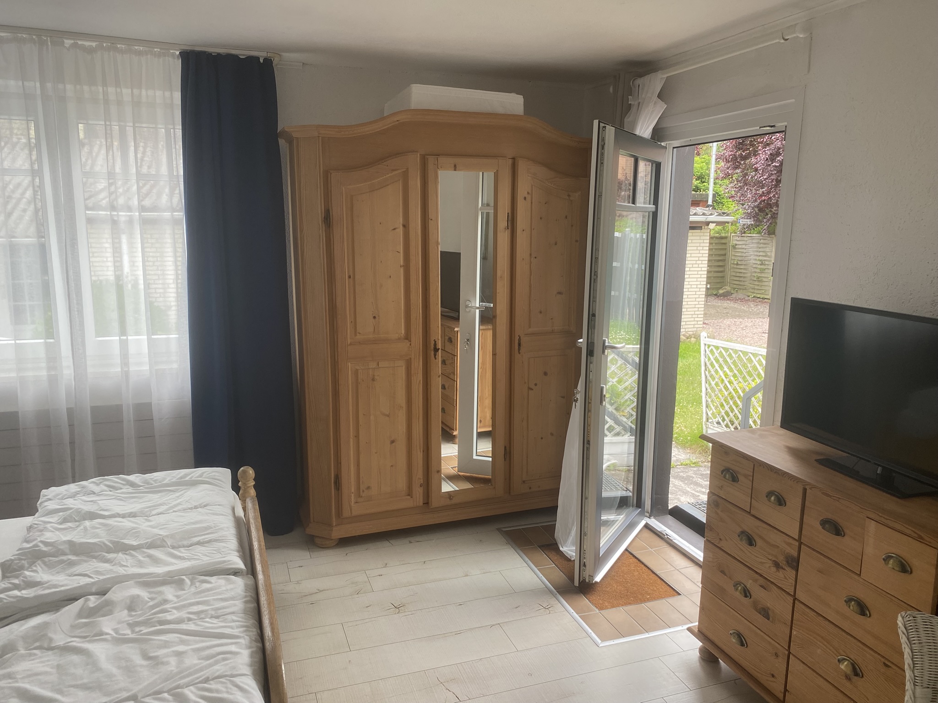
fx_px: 705
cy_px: 352
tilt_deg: -11.1
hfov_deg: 67.3
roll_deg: -0.9
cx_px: 469
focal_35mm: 26
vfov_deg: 53.1
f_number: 1.8
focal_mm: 4.25
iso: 64
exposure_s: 1/121
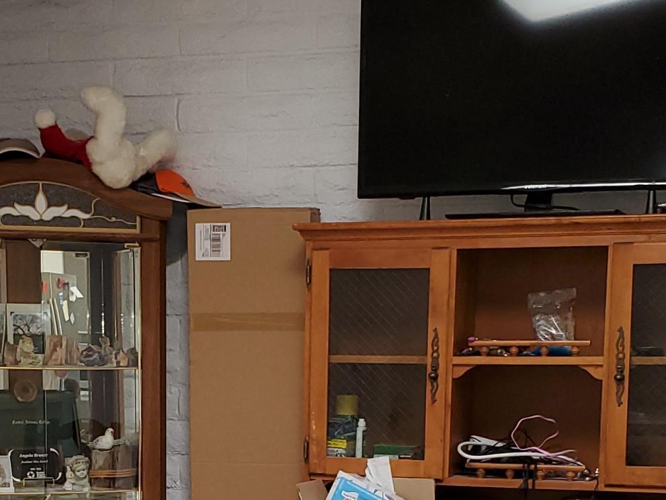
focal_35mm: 79
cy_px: 522
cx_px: 255
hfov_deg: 24.6
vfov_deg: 18.1
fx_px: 1520
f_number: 2.4
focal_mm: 4.3
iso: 100
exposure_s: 1/30
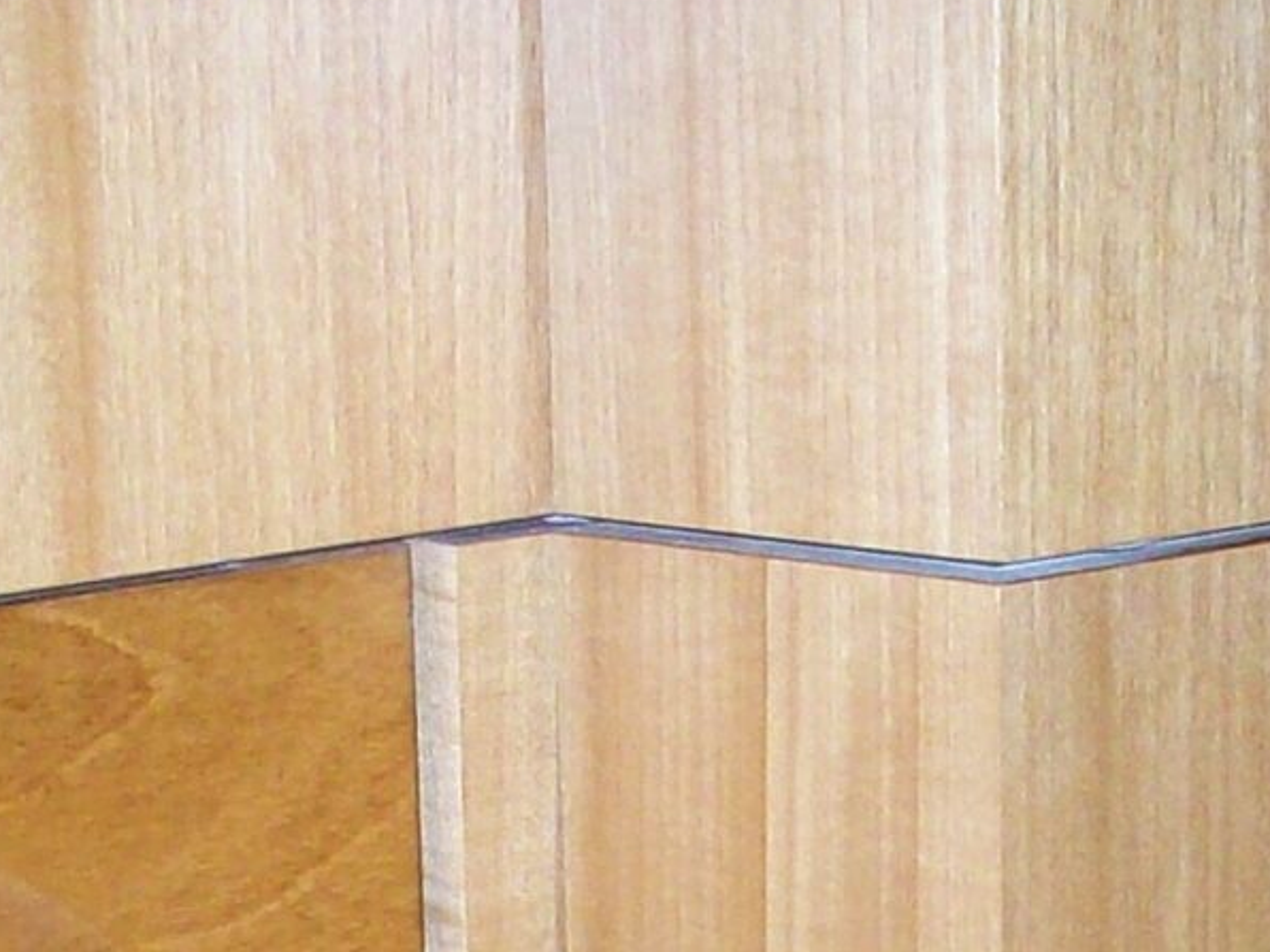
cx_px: 690
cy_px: 1704
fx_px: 5833
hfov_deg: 12.4
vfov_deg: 8.9
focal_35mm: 159
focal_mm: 6.2
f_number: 2.8
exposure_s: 1/64
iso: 160
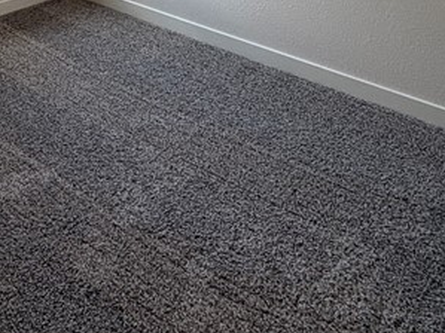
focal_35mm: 48
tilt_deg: -3.2
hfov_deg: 38.7
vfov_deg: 23.1
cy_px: -192
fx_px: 617
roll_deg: +1.0
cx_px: 115
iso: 100
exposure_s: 1/120
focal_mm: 2.22
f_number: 2.2
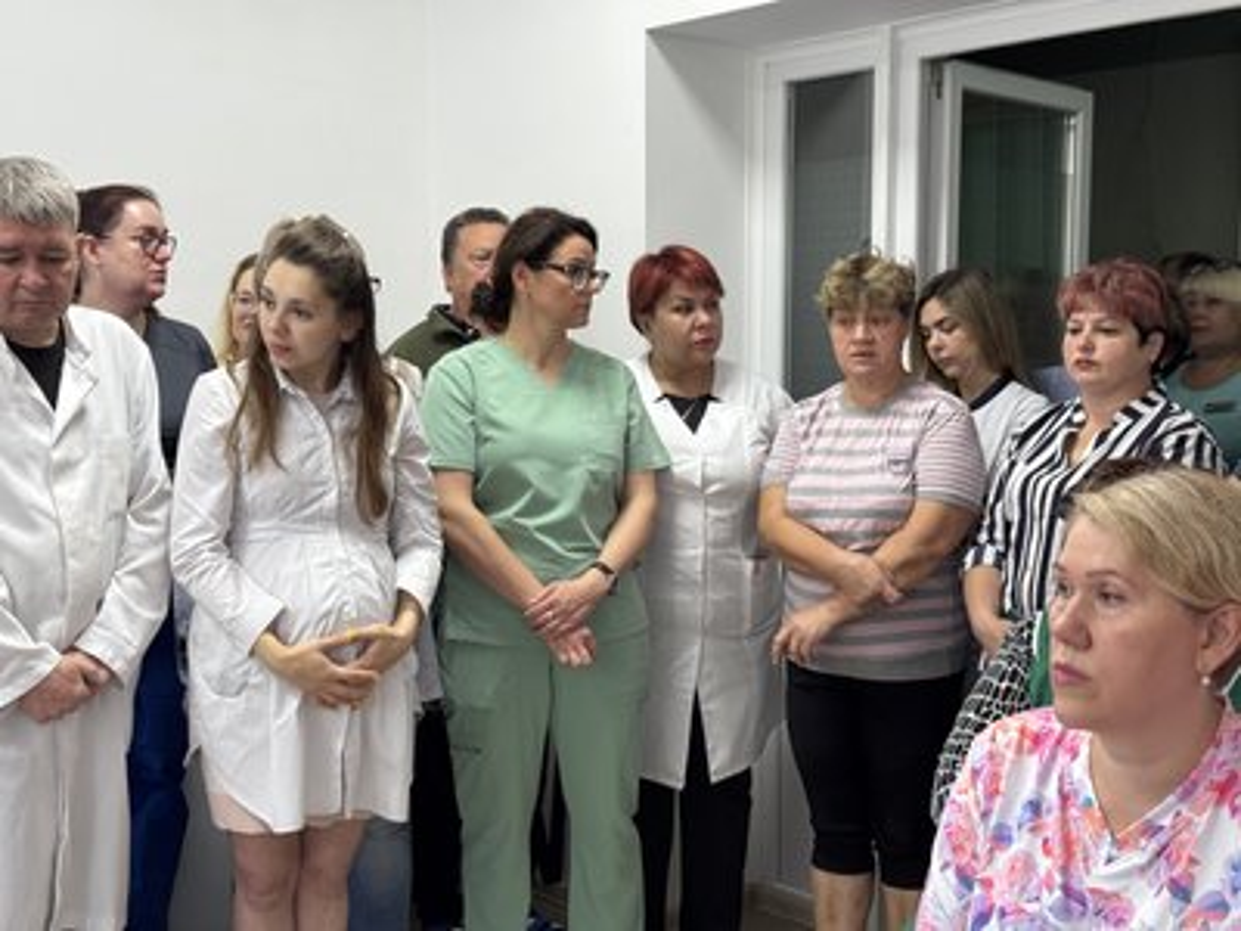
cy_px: 466
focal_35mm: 48
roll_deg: +0.1
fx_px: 1721
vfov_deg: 30.3
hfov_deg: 39.7
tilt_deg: -3.7
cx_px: 620
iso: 100
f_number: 1.78
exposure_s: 1/50
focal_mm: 6.76
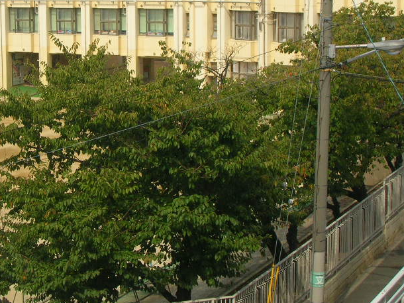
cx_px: 108
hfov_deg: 23.1
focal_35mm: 84
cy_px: 62
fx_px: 980
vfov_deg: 17.4
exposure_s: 1/310
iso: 71
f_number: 5.6
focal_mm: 8.4
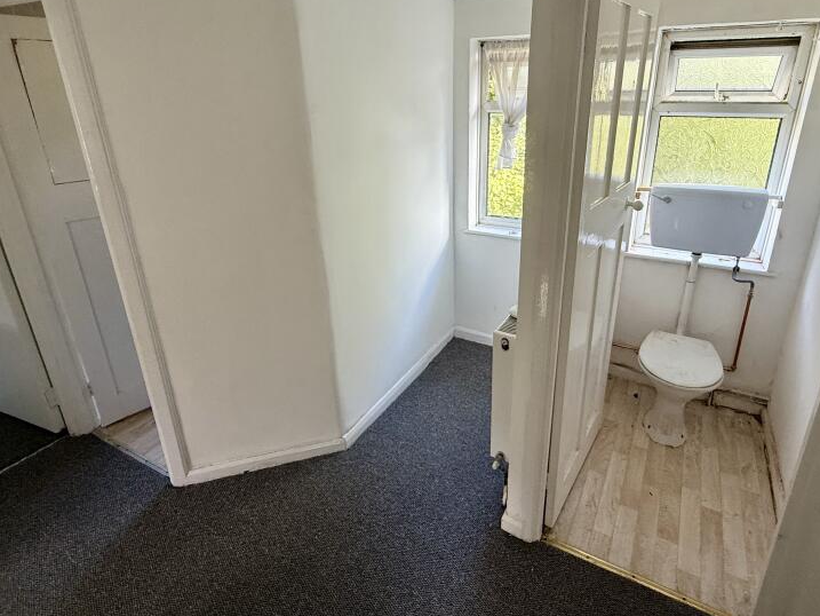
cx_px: 439
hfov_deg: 81.6
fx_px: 474
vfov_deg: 65.6
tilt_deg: -19.8
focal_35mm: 20
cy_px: 259
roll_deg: +0.4
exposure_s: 1/99
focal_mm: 2.22
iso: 200
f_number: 2.2
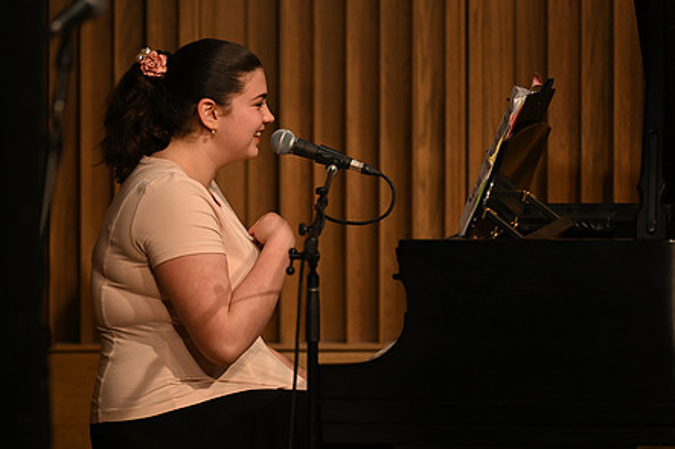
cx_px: 245
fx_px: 4910
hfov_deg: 7.9
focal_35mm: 262
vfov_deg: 5.2
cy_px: 180
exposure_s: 1/400
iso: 1600
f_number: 2.8
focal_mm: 200
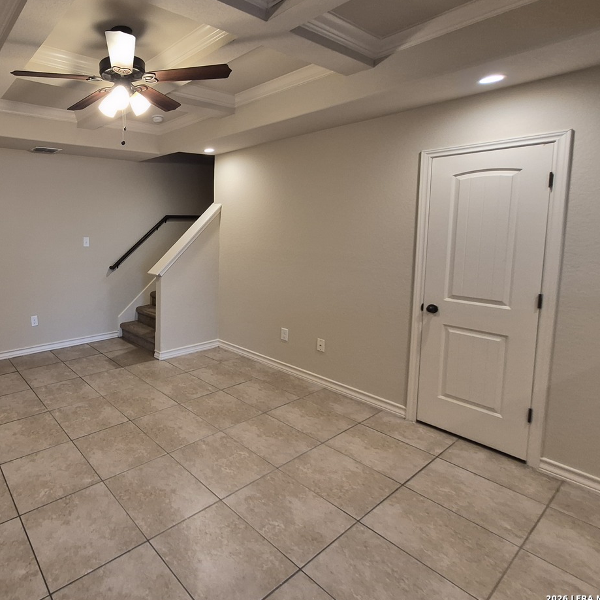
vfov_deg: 80.1
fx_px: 353
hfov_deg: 74.5
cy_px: 251
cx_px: 145
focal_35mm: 18
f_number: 2.2
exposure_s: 1/60
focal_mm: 1.74
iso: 250
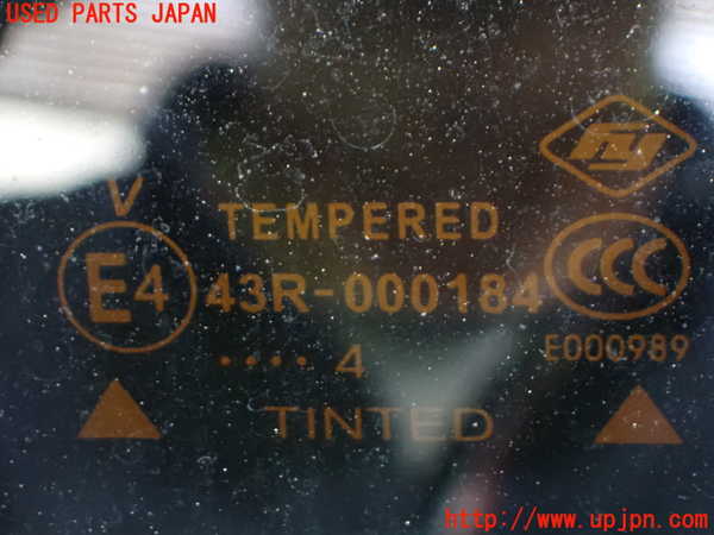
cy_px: 268
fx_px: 1939
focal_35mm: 94
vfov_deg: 15.7
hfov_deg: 20.9
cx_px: 357
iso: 1600
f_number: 4.7
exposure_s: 1/8
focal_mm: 16.79
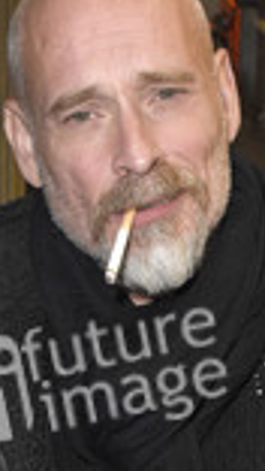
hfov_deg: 13.1
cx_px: 160
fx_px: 1151
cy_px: 531
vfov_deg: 21.7
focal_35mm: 92
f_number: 6.3
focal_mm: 23
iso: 2000
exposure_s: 1/60
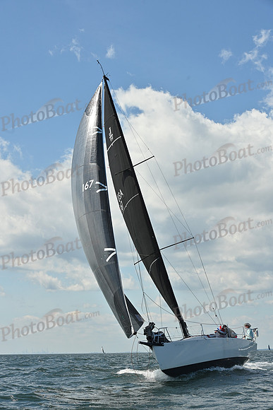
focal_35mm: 70
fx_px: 796
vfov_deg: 28.8
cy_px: 205
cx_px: 136
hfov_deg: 19.5
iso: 250
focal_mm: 70
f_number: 10
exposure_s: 1/1250
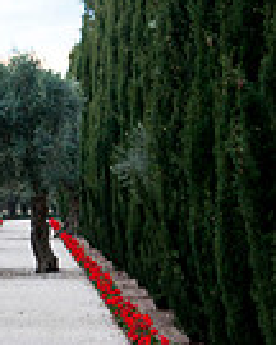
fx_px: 1680
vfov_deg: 11.7
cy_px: 253
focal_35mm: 165
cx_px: 12
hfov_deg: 9.3
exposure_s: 1/40
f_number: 1.8
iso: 320
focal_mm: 35
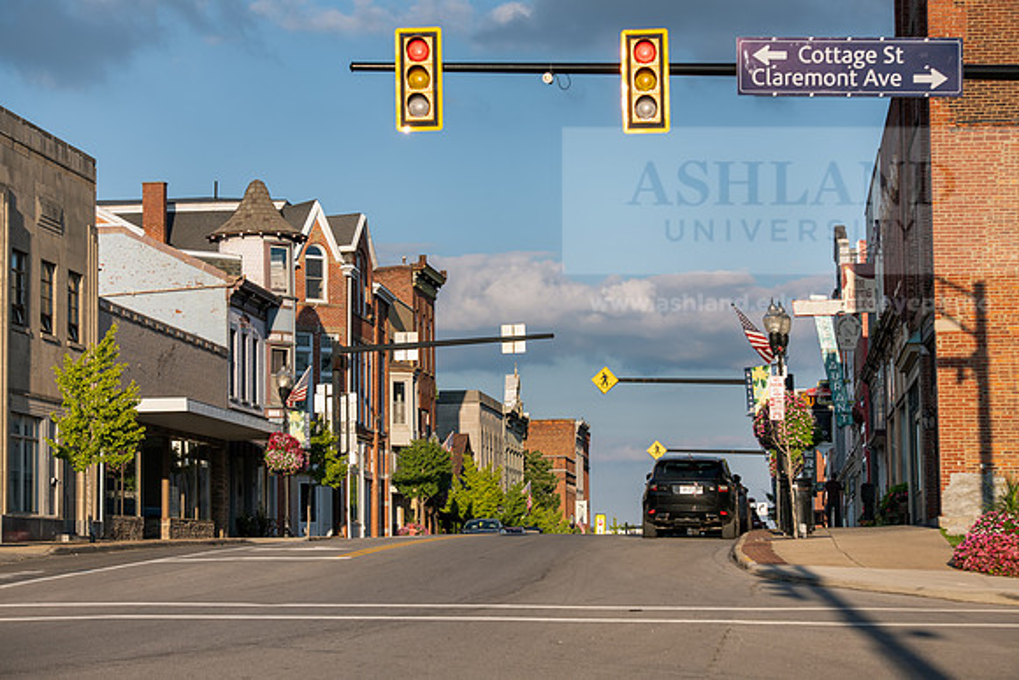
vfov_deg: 14.9
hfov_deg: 22.1
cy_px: 340
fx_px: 2605
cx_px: 510
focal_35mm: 92
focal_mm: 92
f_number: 5.6
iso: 64
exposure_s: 1/250
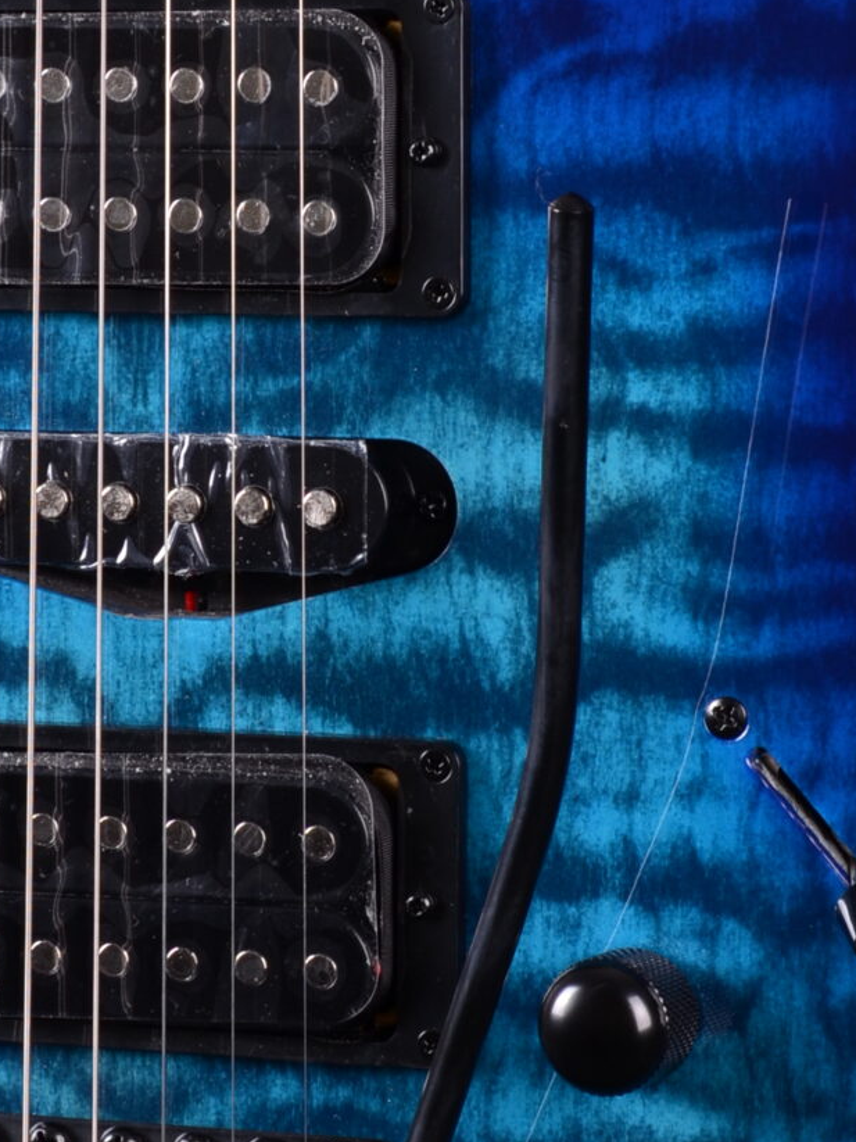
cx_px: 315
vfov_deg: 9.8
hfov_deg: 7.4
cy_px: 580
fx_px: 6645
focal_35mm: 201
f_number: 11
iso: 200
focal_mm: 45
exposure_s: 1/200
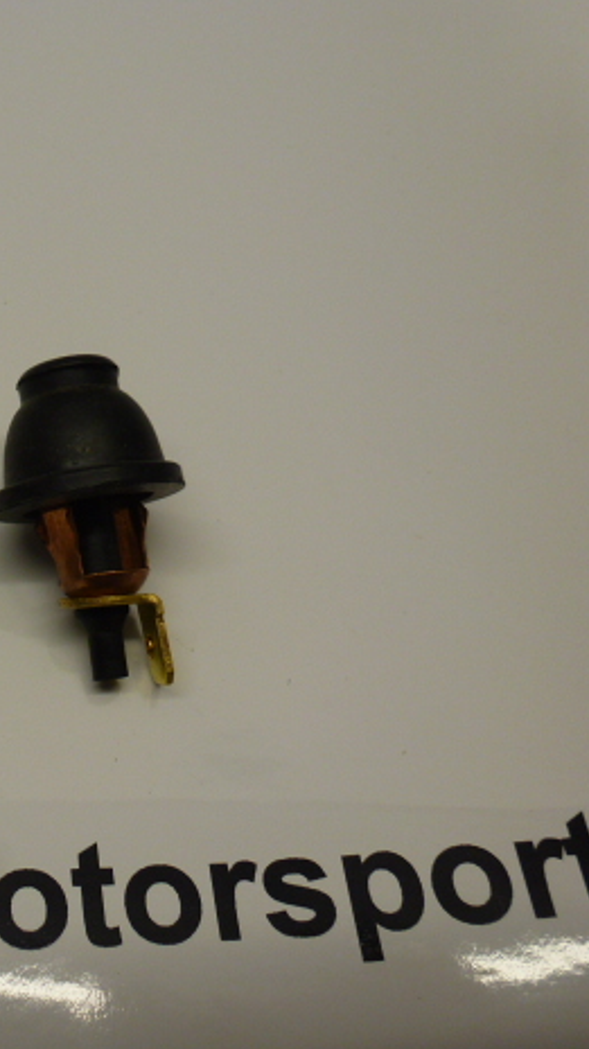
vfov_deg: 55.3
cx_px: -74
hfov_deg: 29.3
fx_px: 1001
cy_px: 537
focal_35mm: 36
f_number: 3.3
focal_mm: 4.3
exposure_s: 1/125
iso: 100
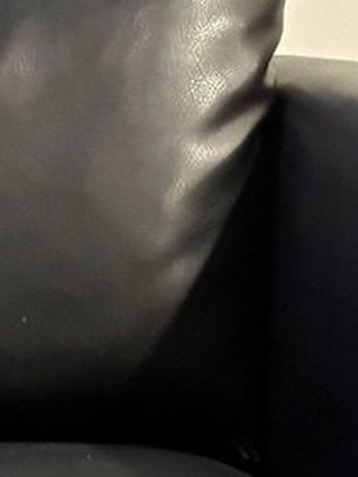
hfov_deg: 7.9
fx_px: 2577
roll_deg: -3.0
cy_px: 708
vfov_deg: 10.2
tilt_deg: -14.8
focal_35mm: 187
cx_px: -28
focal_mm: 5.96
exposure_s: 1/33
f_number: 1.6
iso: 400
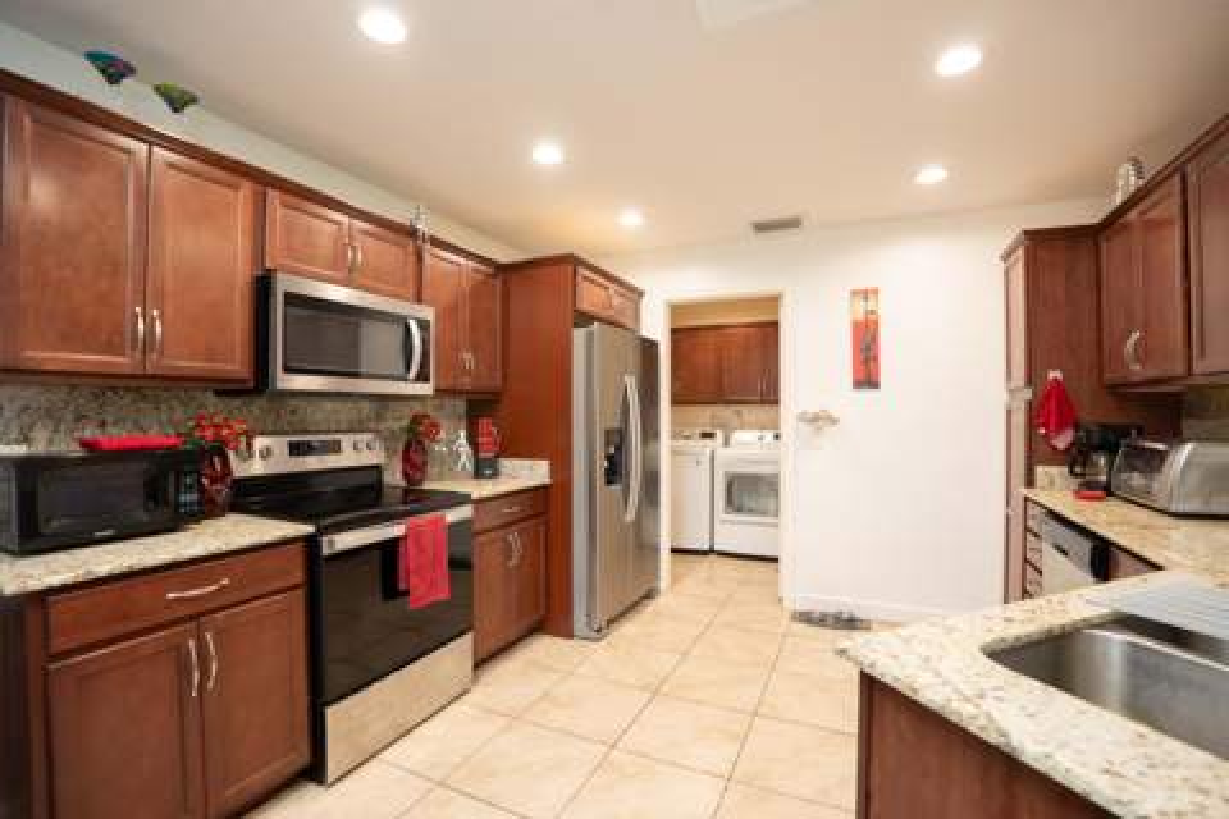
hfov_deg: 99.4
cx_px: 614
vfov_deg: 76.3
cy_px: 410
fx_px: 521
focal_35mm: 15
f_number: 2.8
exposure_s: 1/125
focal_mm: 10
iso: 800
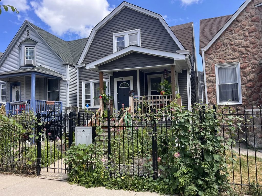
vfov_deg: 53.1
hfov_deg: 67.3
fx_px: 197
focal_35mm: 26
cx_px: 131
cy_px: 98
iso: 50
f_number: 1.5
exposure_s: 1/1344
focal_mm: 5.7
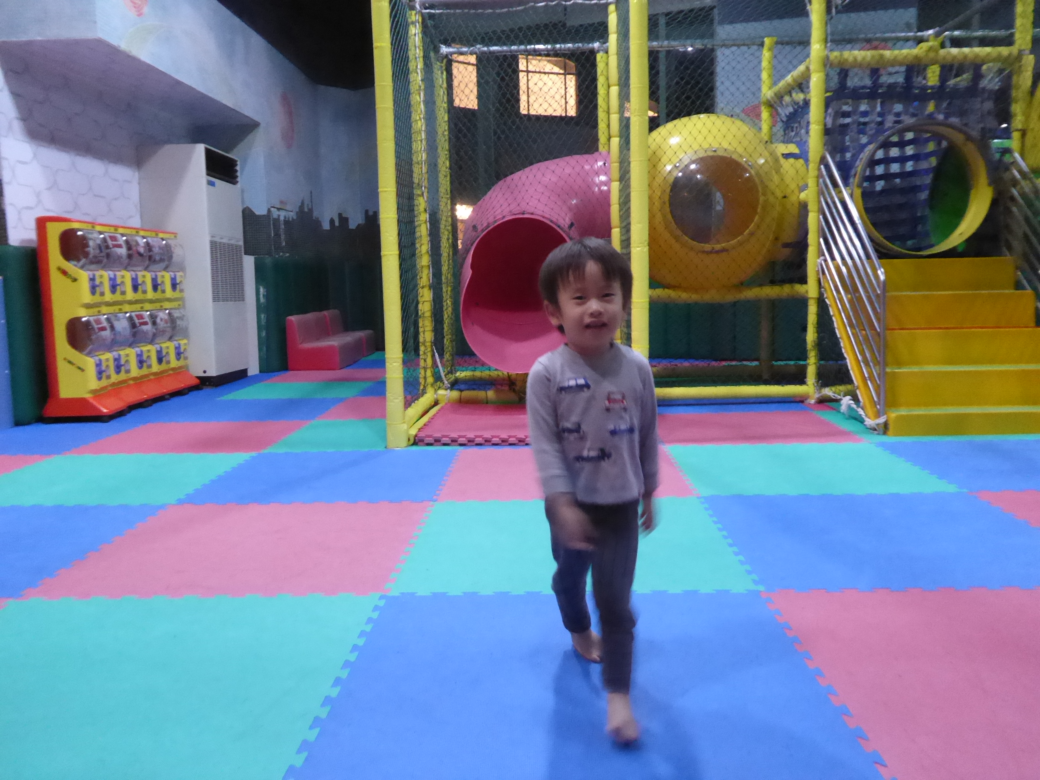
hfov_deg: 61.7
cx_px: 520
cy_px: 390
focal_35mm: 29
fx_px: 871
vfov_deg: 48.2
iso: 1600
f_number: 3.5
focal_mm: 5
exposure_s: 1/30
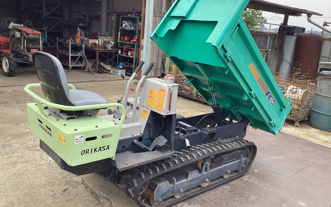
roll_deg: -3.9
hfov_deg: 58.1
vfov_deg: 38.3
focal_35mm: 33
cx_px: 165
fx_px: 298
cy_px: 89
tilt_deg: -11.6
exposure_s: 1/164
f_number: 2.4
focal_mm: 3.3
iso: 25
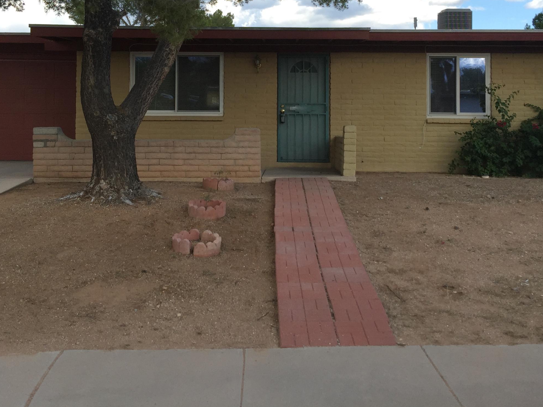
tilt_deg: -0.3
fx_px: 690
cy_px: 100
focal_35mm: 44
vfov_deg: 32.2
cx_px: 278
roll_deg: -0.9
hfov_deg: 42.9
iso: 32
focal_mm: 4.15
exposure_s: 1/719
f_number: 2.2
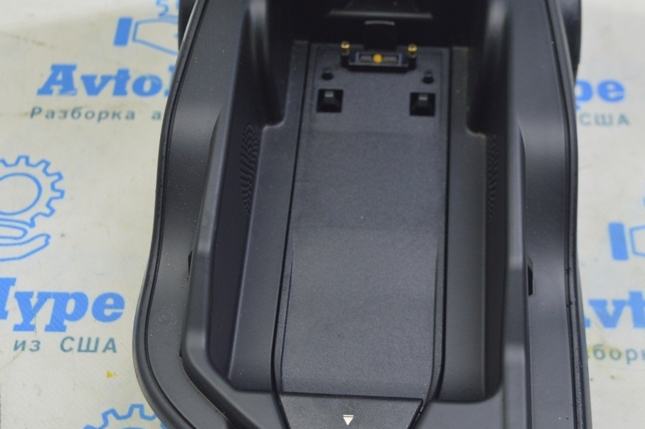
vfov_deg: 20.9
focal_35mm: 65
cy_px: 212
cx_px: 355
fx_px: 1164
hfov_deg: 31.0
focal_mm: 34
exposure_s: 1/20
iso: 400
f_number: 5.6
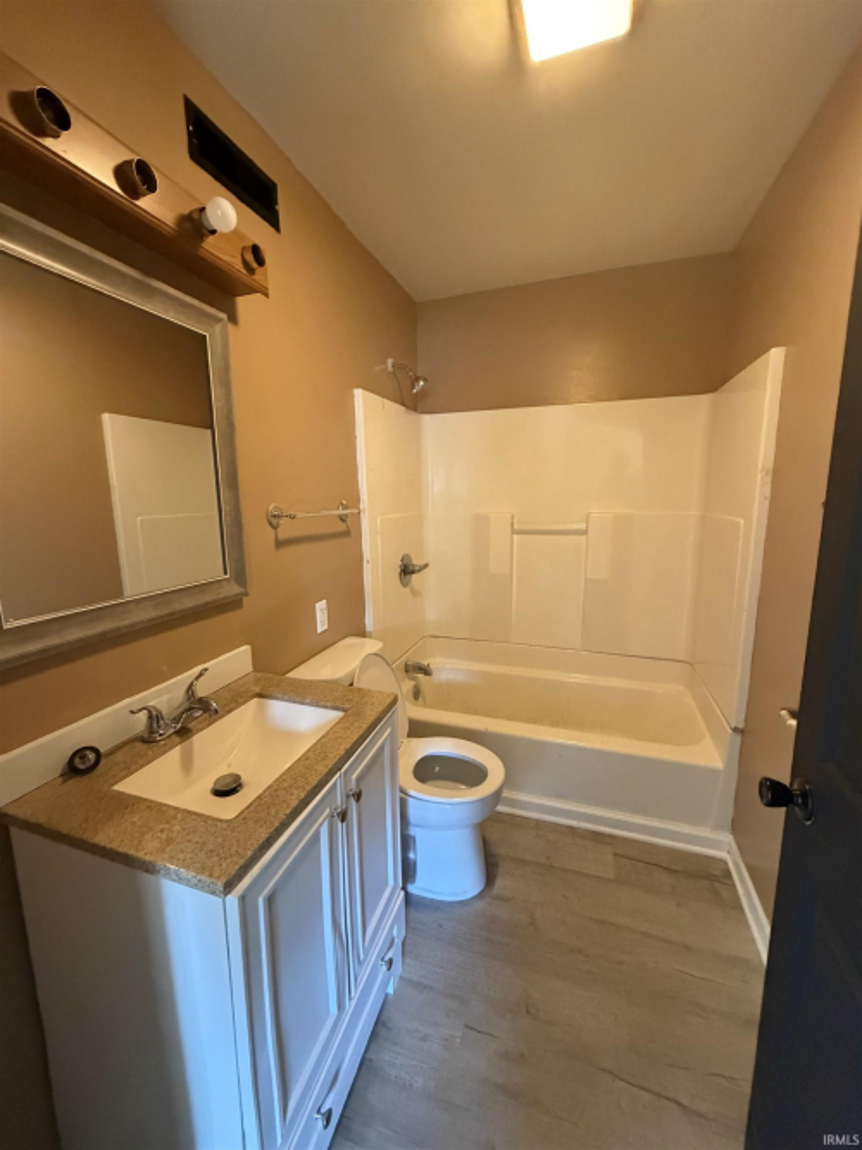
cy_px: 575
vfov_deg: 102.1
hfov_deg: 85.7
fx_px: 465
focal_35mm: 14
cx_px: 431
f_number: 2.2
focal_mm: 2.22
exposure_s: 1/60
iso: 800
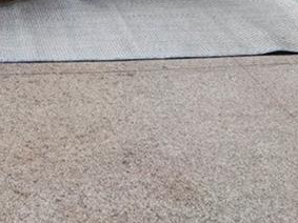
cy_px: -267
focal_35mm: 87
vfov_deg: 13.6
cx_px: -68
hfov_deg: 20.9
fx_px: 749
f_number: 8
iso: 100
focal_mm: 11
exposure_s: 1/50
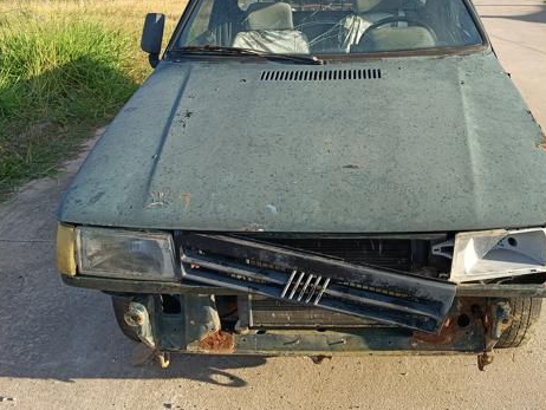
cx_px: 313
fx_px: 568
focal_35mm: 36
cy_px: 136
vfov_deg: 39.2
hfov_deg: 51.1
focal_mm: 4.81
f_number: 1.8
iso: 148
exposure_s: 1/468
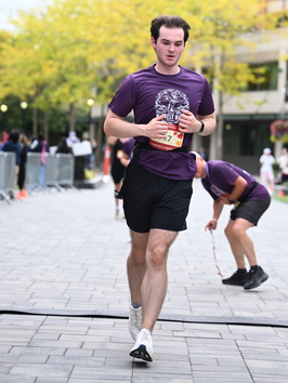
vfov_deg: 15.8
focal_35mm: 124
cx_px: 181
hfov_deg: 12.0
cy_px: 104
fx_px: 1374
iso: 640
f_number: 2.8
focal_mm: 83
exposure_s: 1/2000
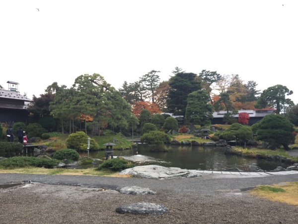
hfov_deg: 61.7
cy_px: 112
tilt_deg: +1.6
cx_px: 149
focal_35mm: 29
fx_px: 250
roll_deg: +0.6
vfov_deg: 48.2
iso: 32
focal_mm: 4.15
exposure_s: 1/40
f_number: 2.2
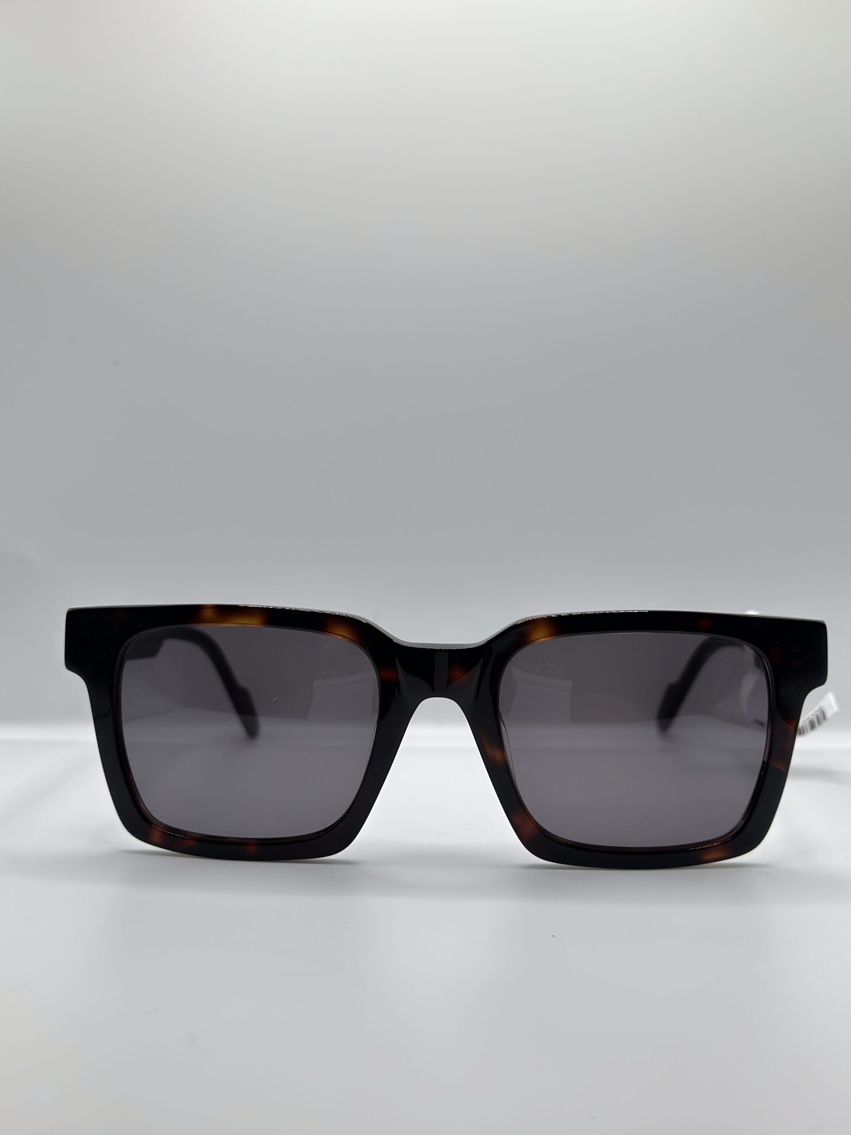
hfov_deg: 30.3
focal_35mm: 48
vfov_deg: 39.7
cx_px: 426
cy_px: 568
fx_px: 1573
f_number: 1.78
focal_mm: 6.86
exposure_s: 1/464
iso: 80
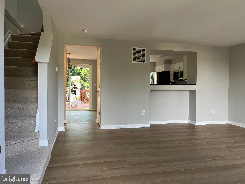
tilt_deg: -1.7
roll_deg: -0.3
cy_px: 92
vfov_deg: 53.1
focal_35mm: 26
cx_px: 122
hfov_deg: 67.3
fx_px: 184
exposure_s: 1/121
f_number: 1.5
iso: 100
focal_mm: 5.7
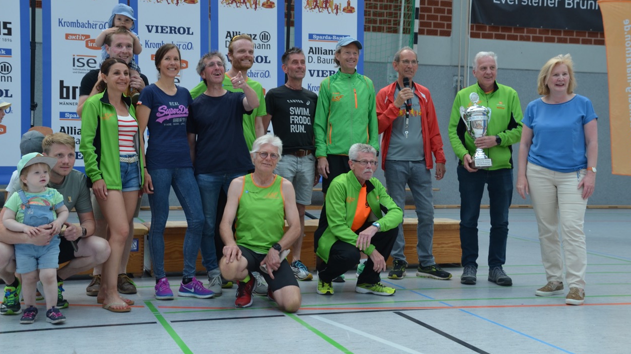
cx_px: 314
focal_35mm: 51
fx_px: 853
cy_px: 146
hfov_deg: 40.6
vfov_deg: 23.5
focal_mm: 32
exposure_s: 1/125
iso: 320
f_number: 5.6
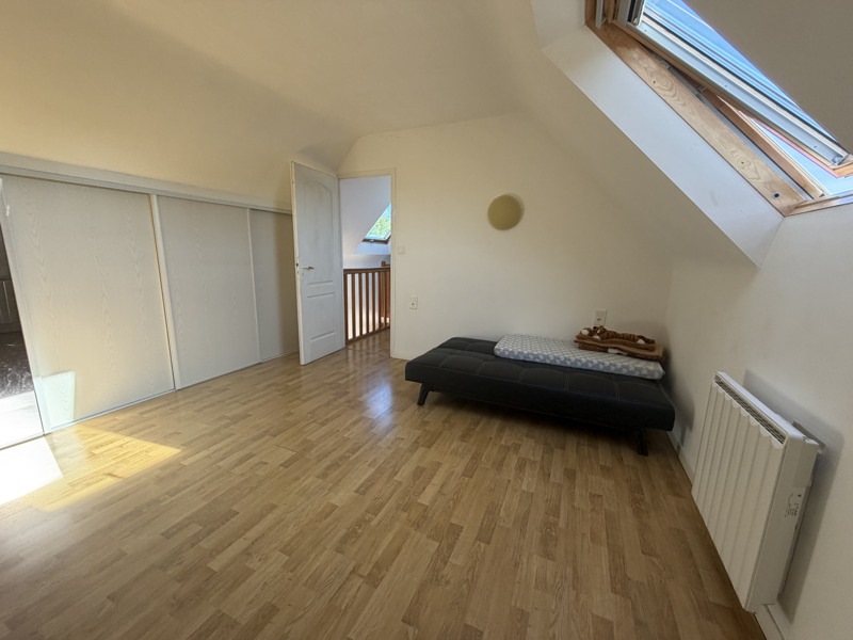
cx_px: 426
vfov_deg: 85.7
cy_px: 320
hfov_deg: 102.1
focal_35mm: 14
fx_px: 345
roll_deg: -0.5
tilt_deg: -10.4
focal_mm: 2.22
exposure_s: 1/121
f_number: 2.2
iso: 125
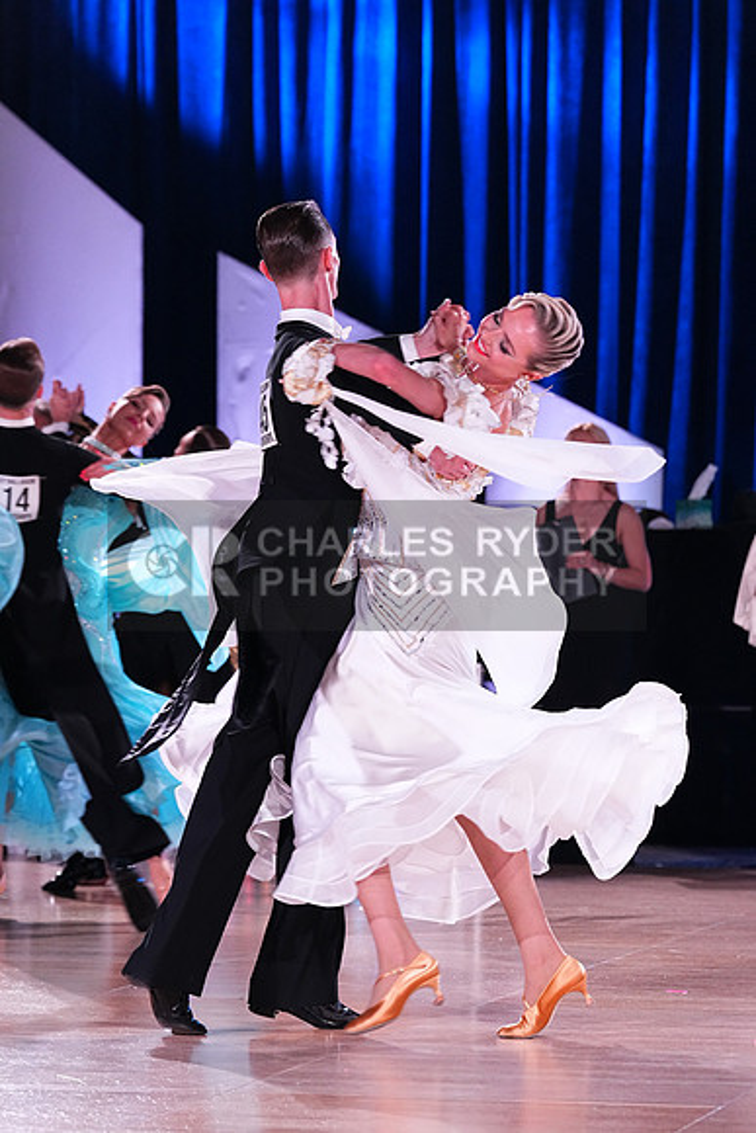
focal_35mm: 130
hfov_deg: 10.6
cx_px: 378
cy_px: 566
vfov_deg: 15.8
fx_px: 4092
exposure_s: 1/320
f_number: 5
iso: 5000
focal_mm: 130
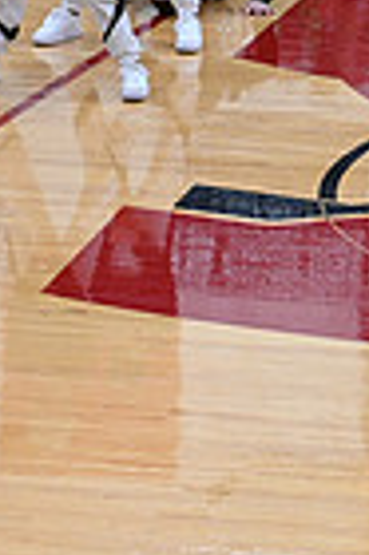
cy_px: 133
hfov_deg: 3.6
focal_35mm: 377
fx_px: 5810
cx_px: 1063
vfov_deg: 5.5
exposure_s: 1/320
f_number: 4
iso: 4000
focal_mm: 91
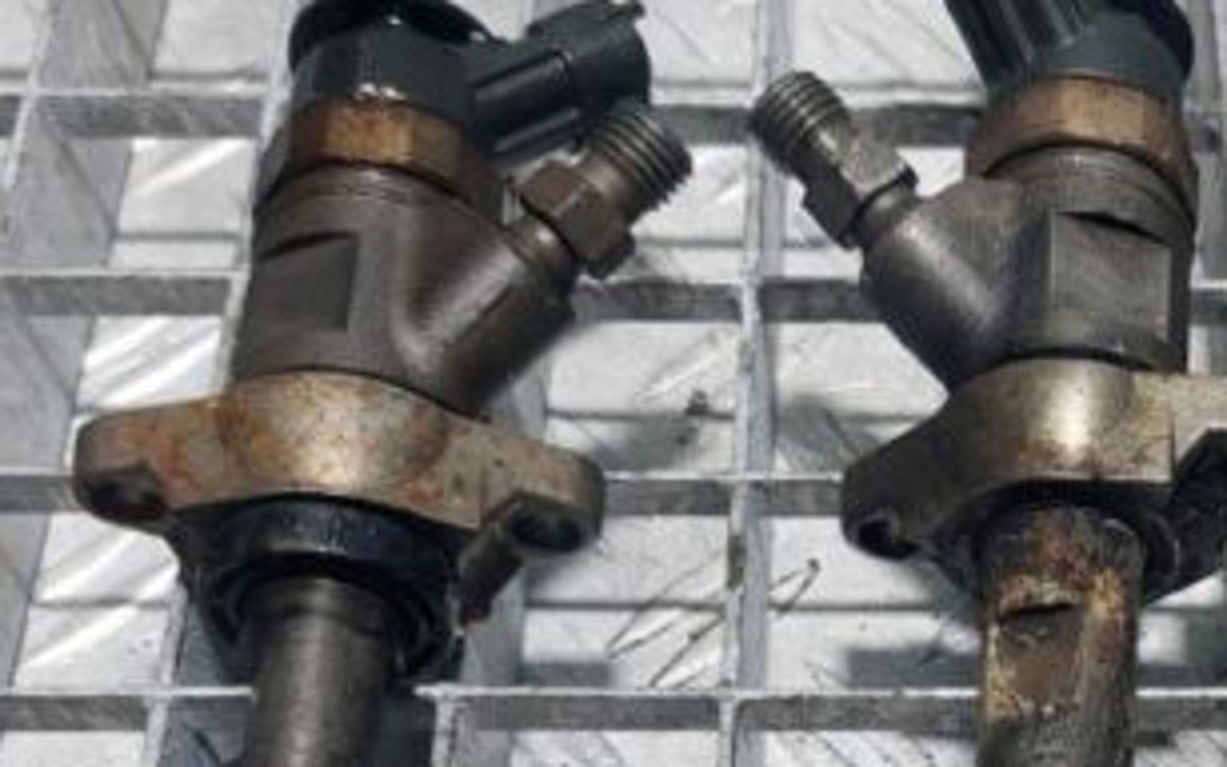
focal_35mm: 69
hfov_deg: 28.5
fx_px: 2308
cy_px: 951
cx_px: 1131
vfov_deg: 17.8
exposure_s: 1/100
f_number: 1.8
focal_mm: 5.23
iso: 50
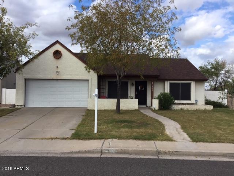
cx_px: 117
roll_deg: -0.1
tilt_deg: +2.2
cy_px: 88
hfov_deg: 58.4
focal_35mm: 31
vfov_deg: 45.4
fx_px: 210
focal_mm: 3.3
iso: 25
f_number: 2.4
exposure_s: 1/905
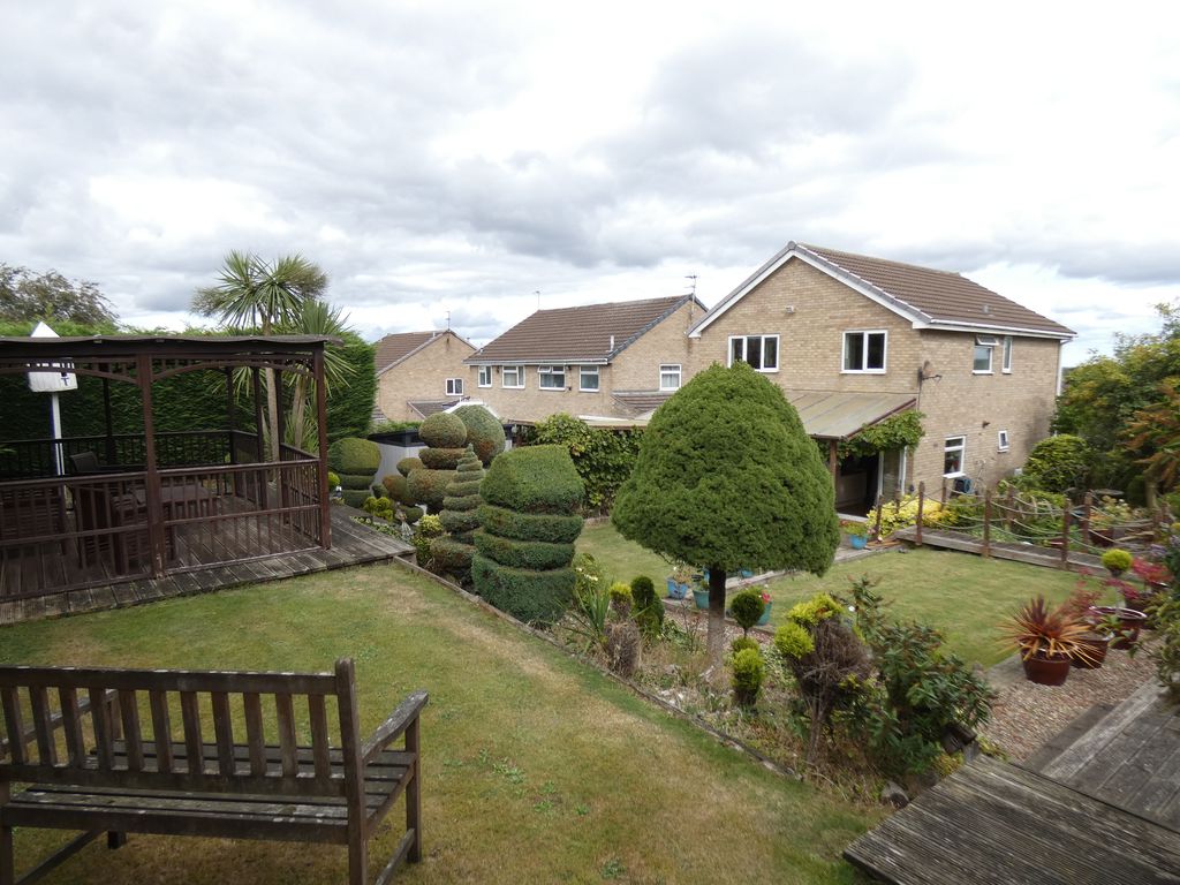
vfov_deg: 66.0
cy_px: 442
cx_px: 590
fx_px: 682
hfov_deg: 81.7
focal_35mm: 20
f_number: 2.8
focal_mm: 3.6
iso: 80
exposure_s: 1/500
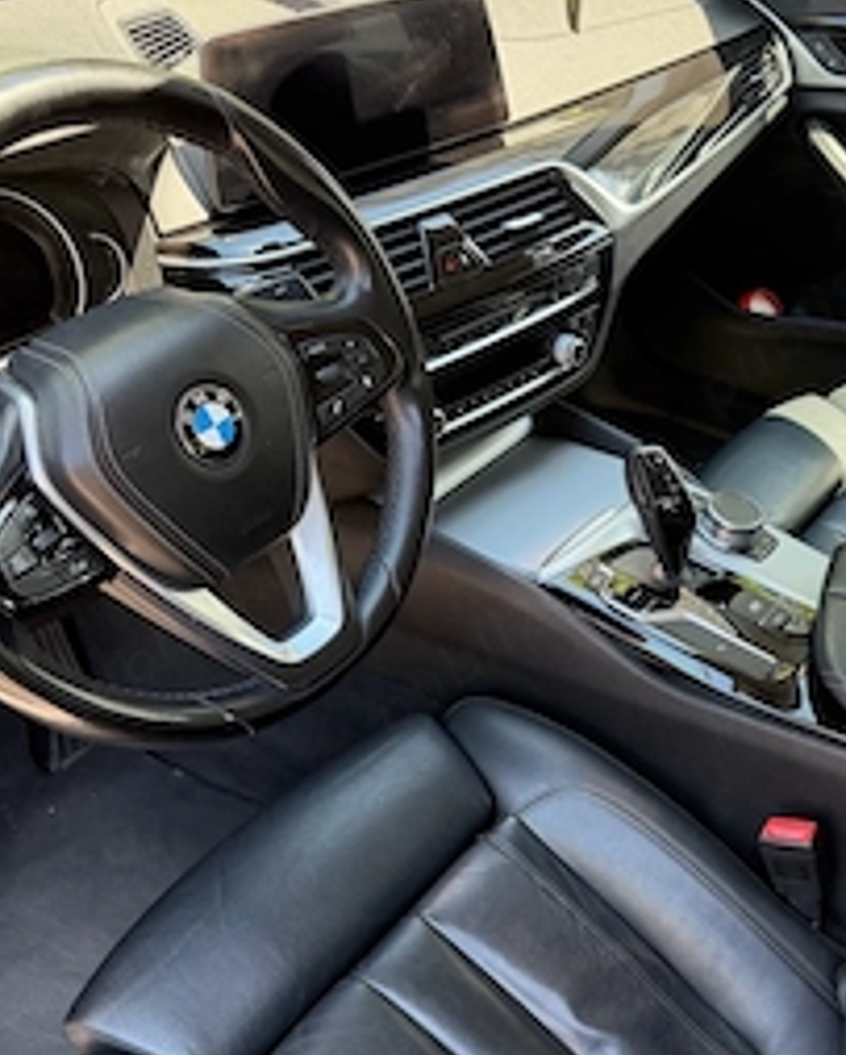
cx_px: 592
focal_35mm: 37
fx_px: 1156
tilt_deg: -44.0
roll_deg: -4.9
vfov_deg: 48.4
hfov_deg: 39.5
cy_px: 684
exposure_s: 1/234
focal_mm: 6.76
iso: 200
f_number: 1.78
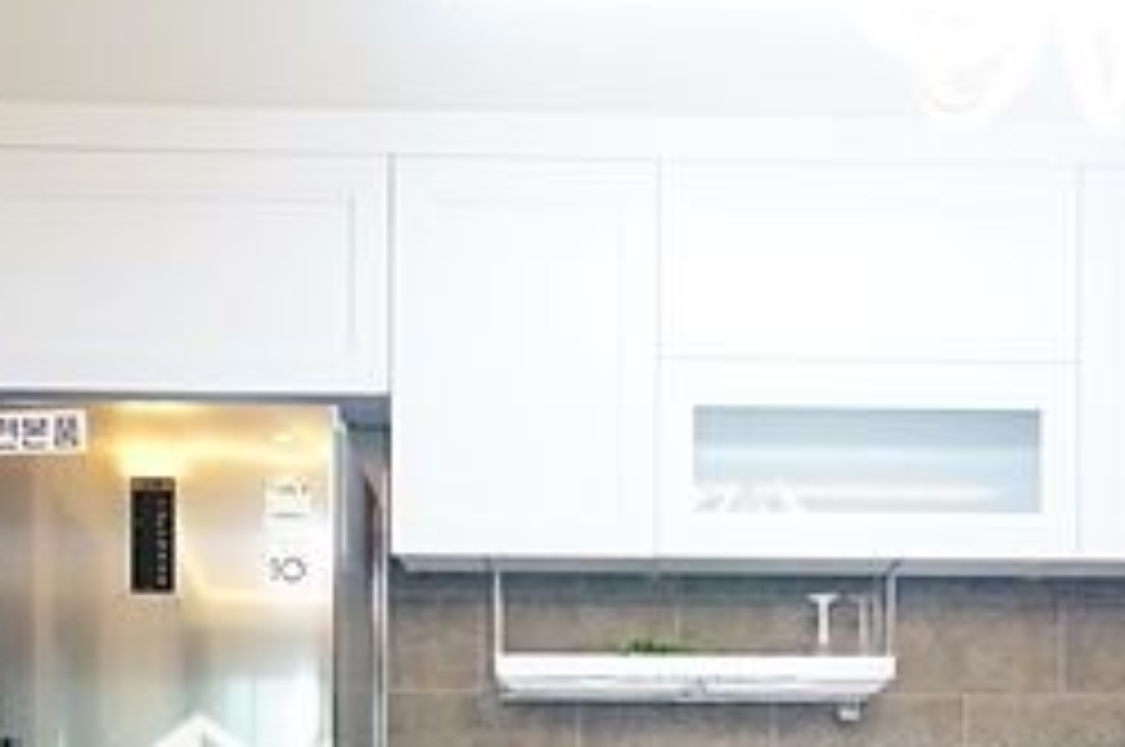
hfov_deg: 41.0
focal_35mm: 48
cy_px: 810
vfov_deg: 26.0
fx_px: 1498
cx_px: 652
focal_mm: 10
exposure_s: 1/125
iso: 800
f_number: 3.5
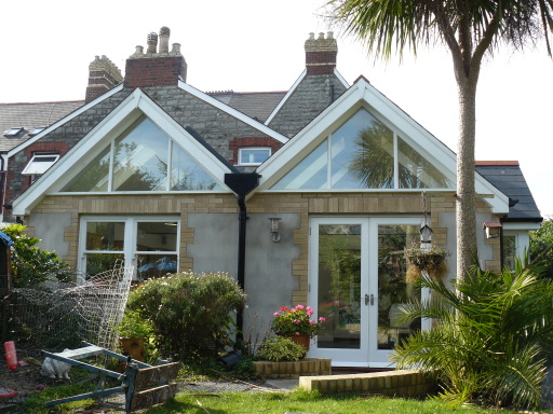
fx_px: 575
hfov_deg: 51.4
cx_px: 276
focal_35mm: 36
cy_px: 207
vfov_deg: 39.7
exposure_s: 1/250
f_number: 4
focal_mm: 6
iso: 100
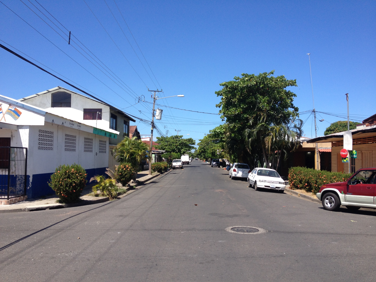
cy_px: 141
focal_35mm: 35
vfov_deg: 40.7
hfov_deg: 52.6
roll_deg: +0.0
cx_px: 188
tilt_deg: +1.6
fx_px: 380
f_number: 2.4
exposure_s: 1/1346
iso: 50
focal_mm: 4.28
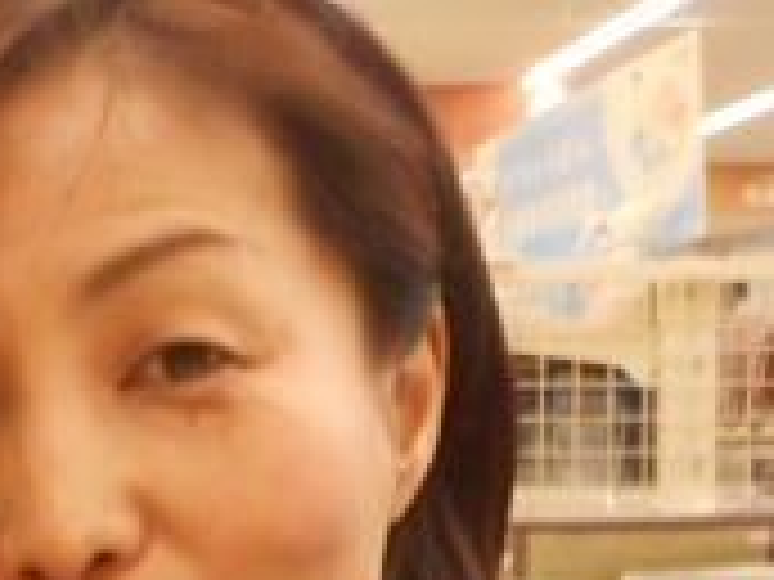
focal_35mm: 87
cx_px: -274
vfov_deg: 16.6
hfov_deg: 20.3
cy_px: 576
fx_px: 1945
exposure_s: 1/25
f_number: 3.7
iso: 400
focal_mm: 4.5
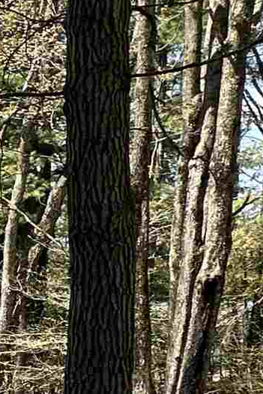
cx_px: -596
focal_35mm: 85
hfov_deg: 10.1
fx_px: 931
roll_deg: -1.6
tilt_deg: -0.1
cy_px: 319
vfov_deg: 23.5
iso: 40
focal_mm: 2.22
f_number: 2.2
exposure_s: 1/561
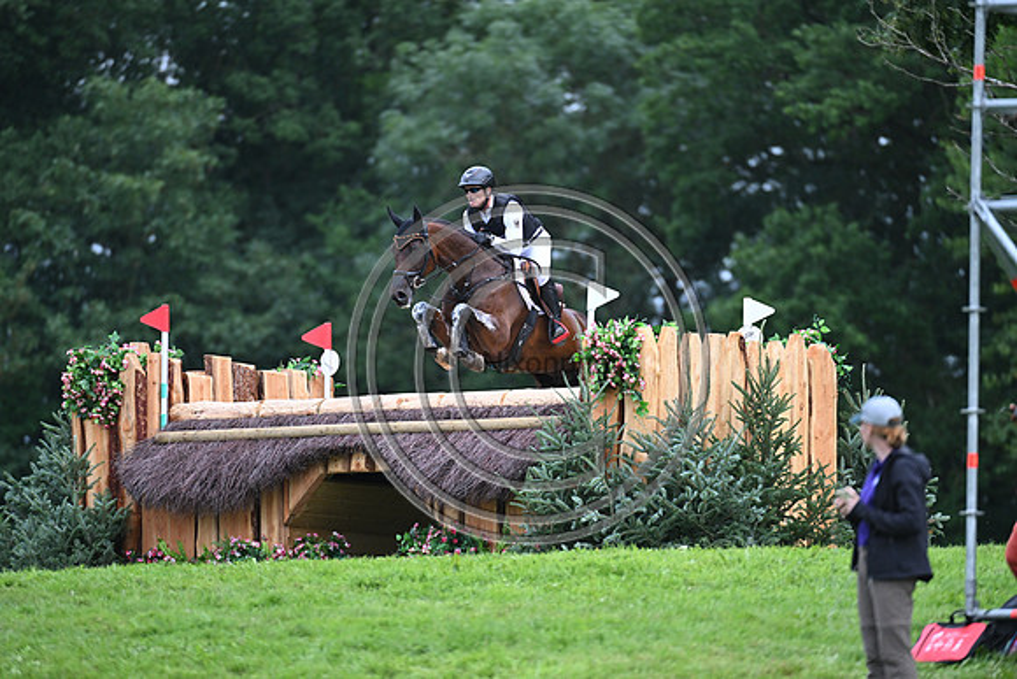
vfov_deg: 3.4
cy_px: 340
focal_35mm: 400
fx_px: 11302
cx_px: 508
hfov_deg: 5.2
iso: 1400
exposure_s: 1/1600
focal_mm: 400
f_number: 5
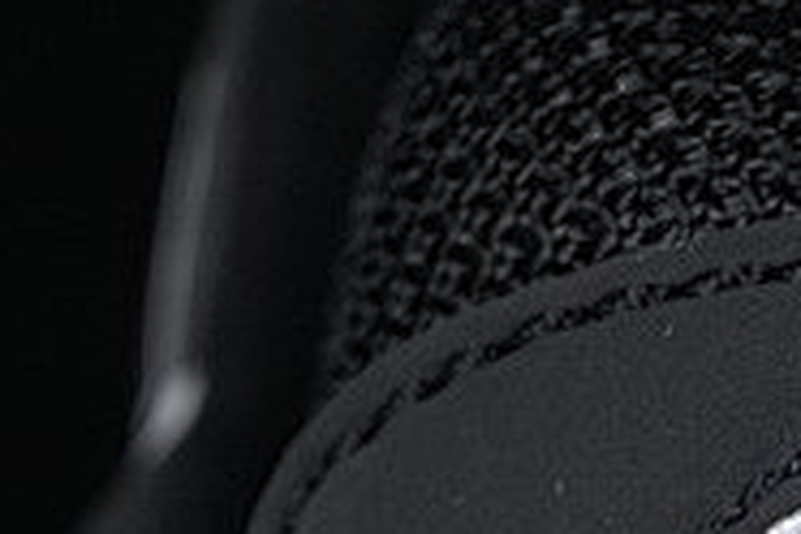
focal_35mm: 436
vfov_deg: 3.1
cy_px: 1232
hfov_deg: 4.7
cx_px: 1275
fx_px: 9700
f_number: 6.3
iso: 160
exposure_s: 1/60
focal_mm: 50
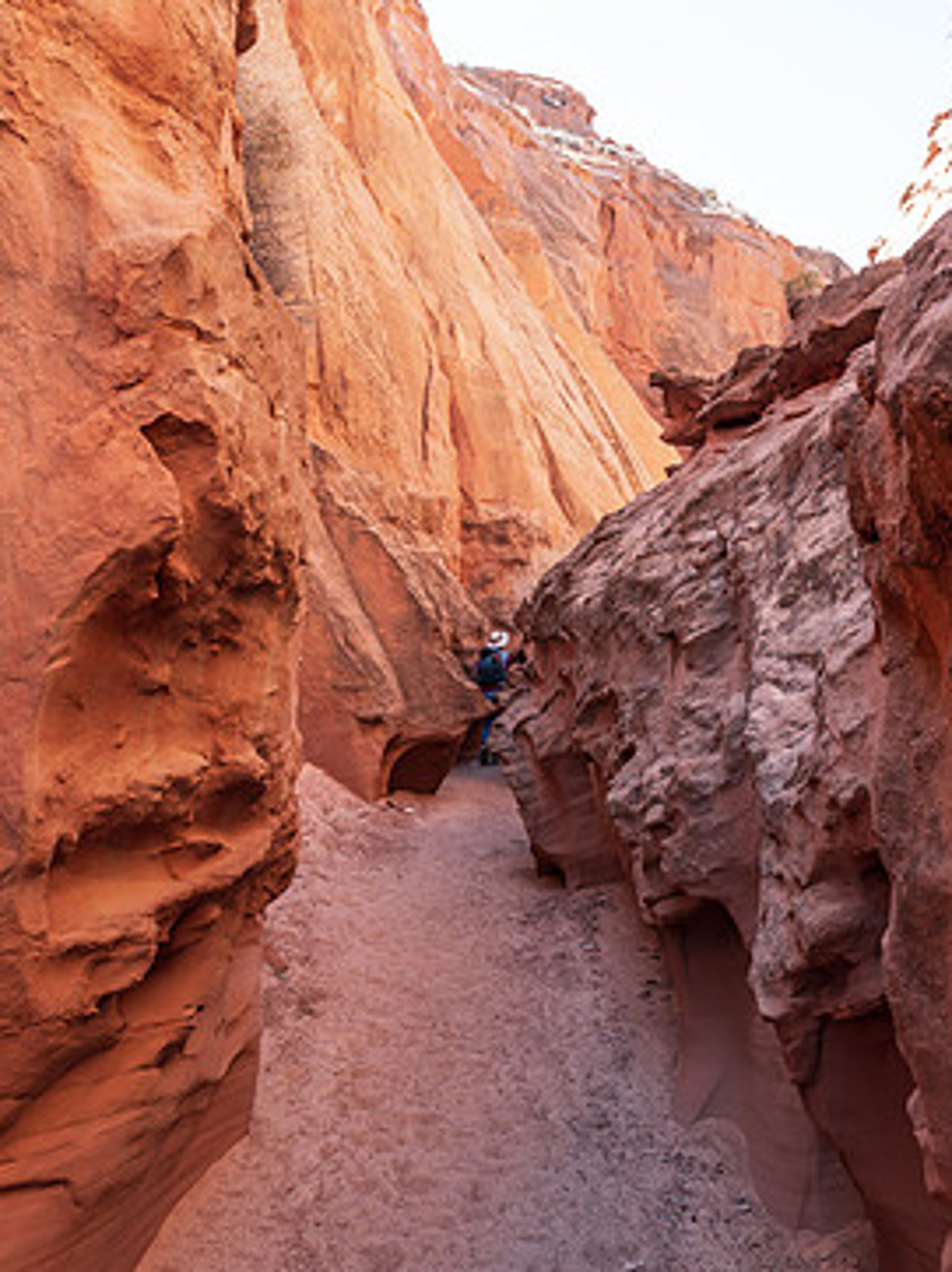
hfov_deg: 38.6
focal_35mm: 37
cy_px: 606
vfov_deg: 50.2
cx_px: 471
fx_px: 1358
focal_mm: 24
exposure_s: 1/160
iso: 720
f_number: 9
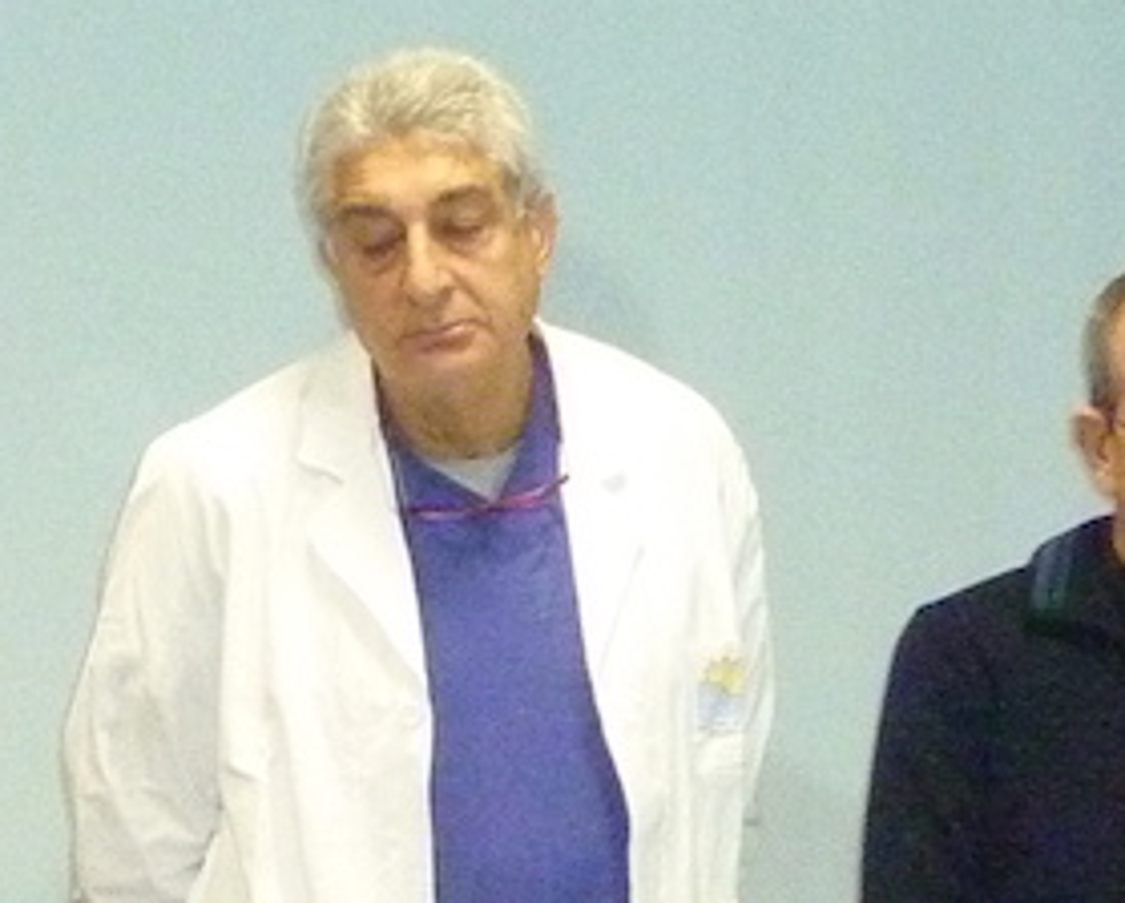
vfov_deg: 7.6
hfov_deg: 9.4
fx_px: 6802
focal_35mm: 204
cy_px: 722
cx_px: -16
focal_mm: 8.2
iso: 1000
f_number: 4.7
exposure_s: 1/30
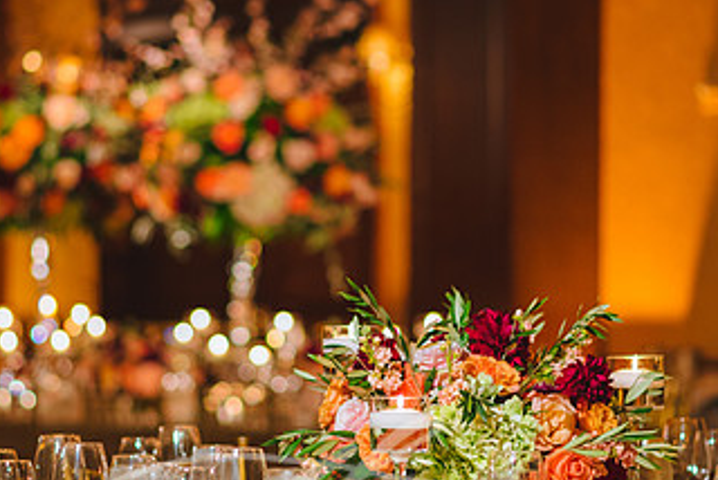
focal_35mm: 161
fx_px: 3214
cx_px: 296
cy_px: 286
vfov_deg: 8.5
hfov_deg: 12.7
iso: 1600
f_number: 2
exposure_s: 1/160
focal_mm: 85
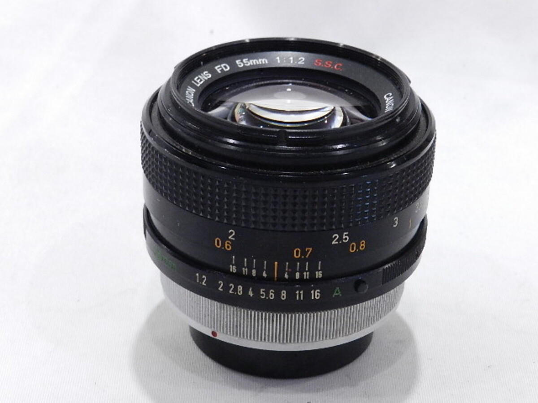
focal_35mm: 84
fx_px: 1306
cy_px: 202
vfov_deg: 17.6
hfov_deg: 23.3
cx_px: 269
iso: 800
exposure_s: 1/50
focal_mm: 14.9
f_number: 4.4
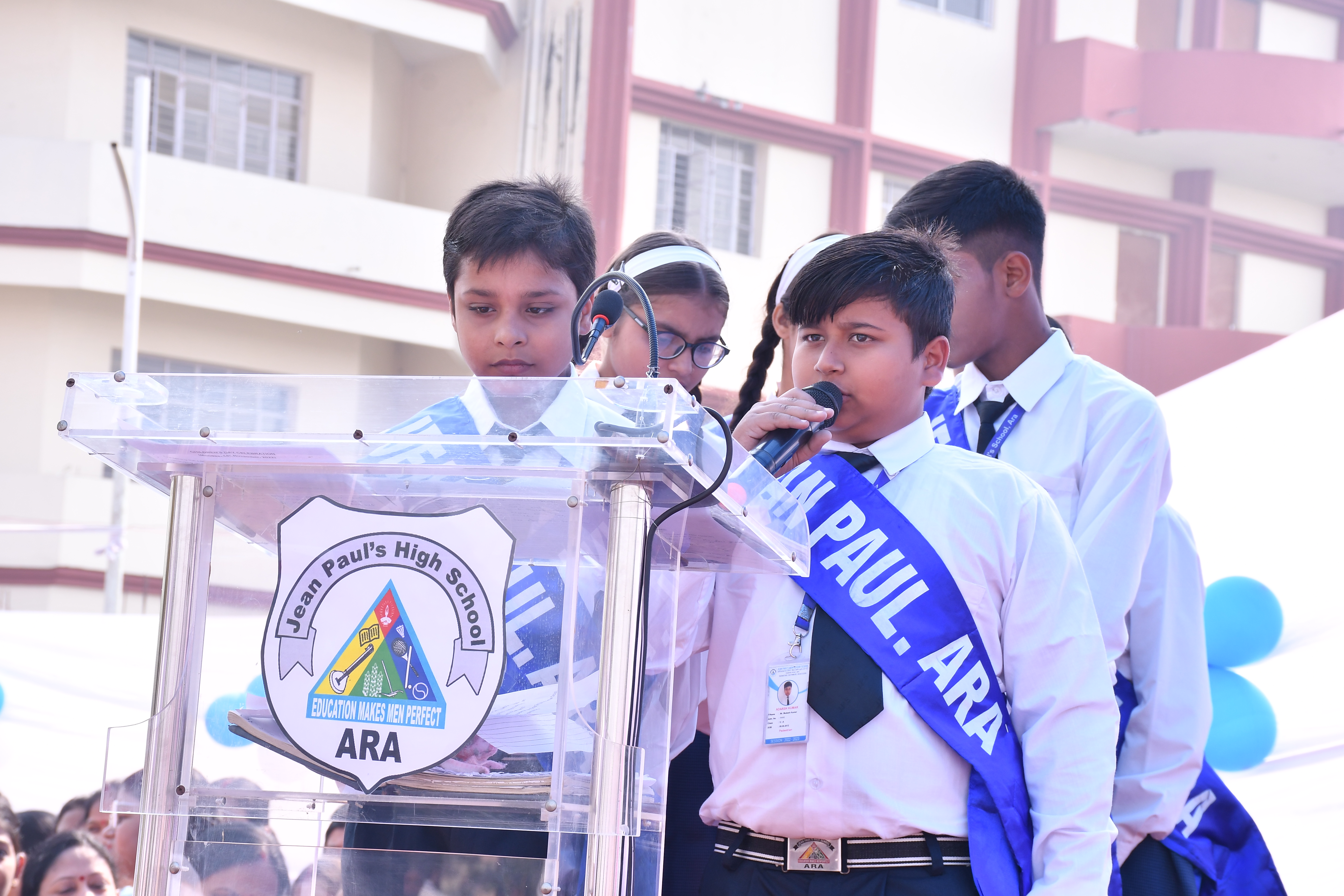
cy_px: 448
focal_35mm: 90
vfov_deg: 15.2
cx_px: 672
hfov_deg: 22.6
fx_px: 3360
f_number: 10
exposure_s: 1/125
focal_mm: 60
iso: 250
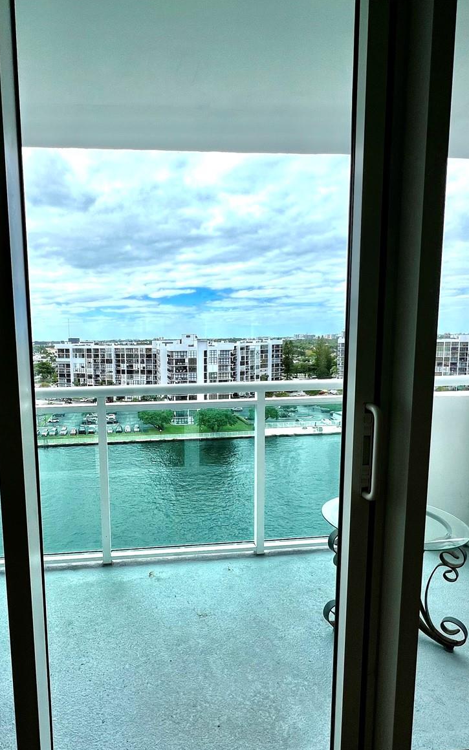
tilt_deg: -6.5
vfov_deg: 88.0
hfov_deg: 61.1
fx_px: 389
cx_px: 166
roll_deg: +0.9
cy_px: 386
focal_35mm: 19
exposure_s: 1/626
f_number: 1.8
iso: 32
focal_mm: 1.57
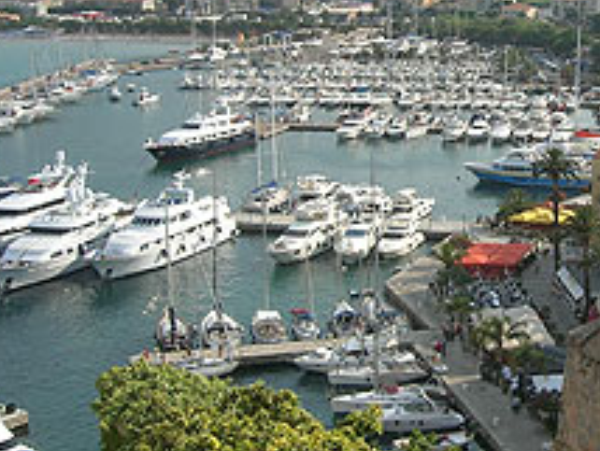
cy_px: 140
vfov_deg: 18.4
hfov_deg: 23.7
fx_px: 1388
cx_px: 547
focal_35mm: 80
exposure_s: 1/457
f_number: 4.8
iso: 64
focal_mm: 7.8
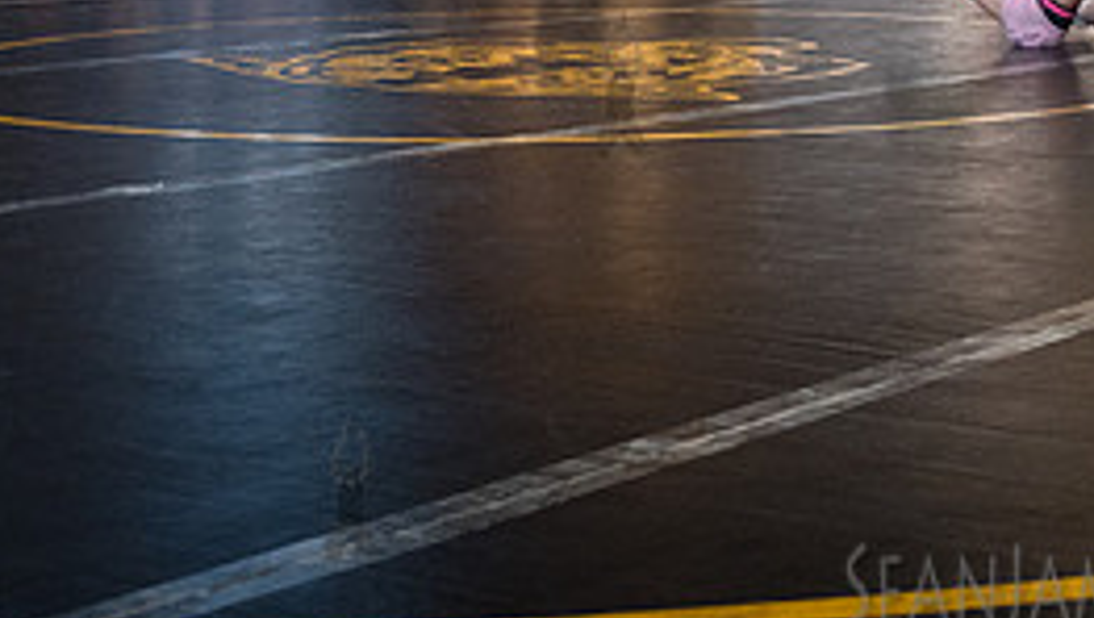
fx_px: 2613
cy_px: -82
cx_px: 1149
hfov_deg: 22.5
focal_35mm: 90
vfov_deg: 13.2
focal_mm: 35
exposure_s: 1/320
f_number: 5
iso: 1600
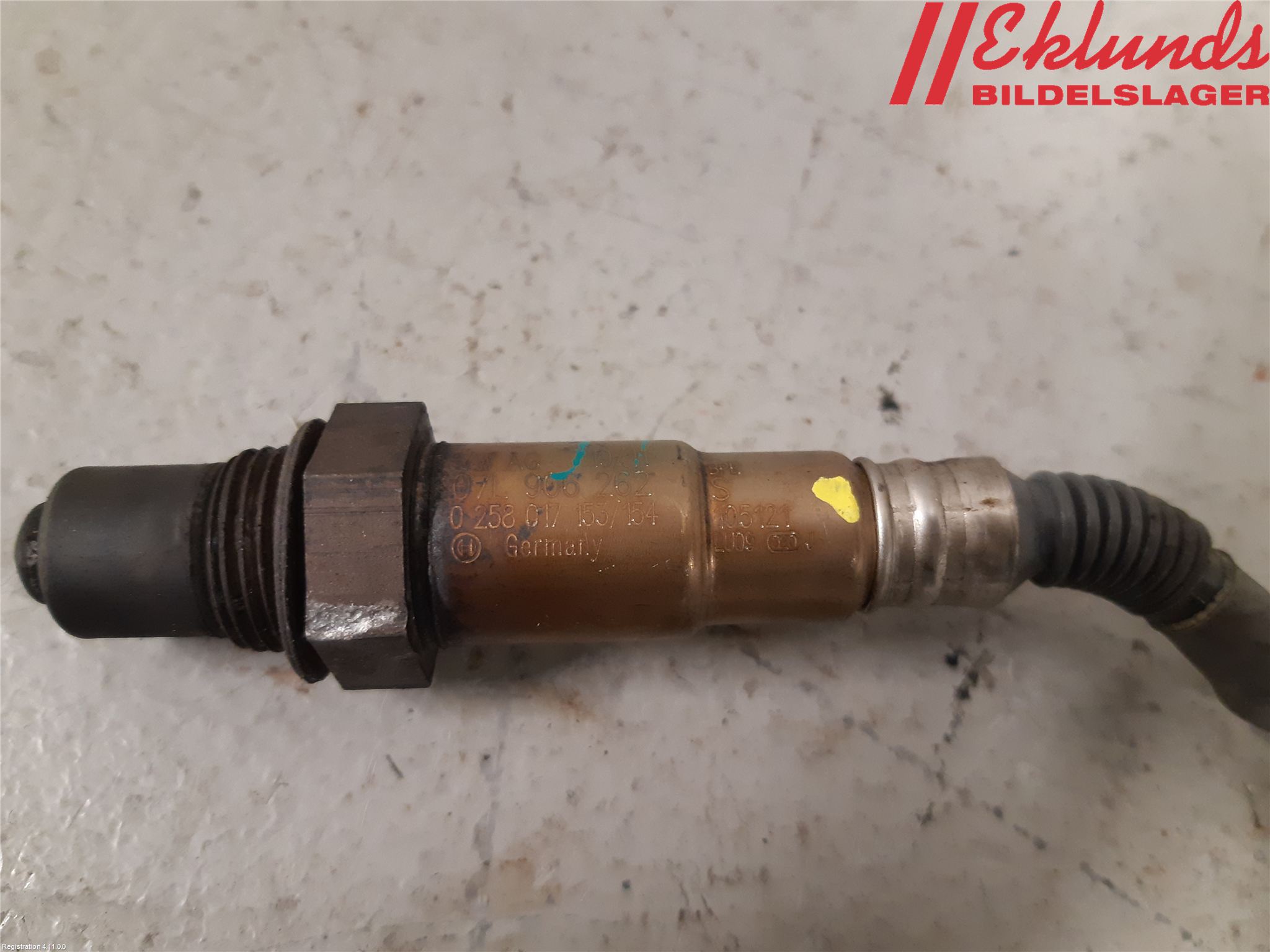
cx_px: 635
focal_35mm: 26
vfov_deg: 53.1
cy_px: 476
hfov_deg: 67.3
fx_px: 954
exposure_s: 1/33
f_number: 1.7
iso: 250
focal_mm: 3.93
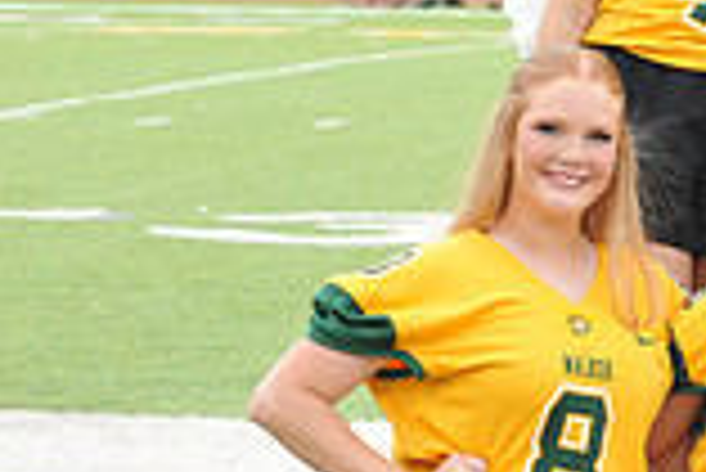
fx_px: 5791
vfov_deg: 4.7
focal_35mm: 295
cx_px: 1295
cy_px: 211
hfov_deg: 6.8
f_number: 5.6
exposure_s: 1/250
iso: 1600
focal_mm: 80
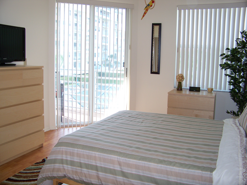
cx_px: 124
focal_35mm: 33
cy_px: 92
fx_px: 235
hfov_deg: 55.4
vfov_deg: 42.9
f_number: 2.8
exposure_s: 1/50
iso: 64
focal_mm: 5.85
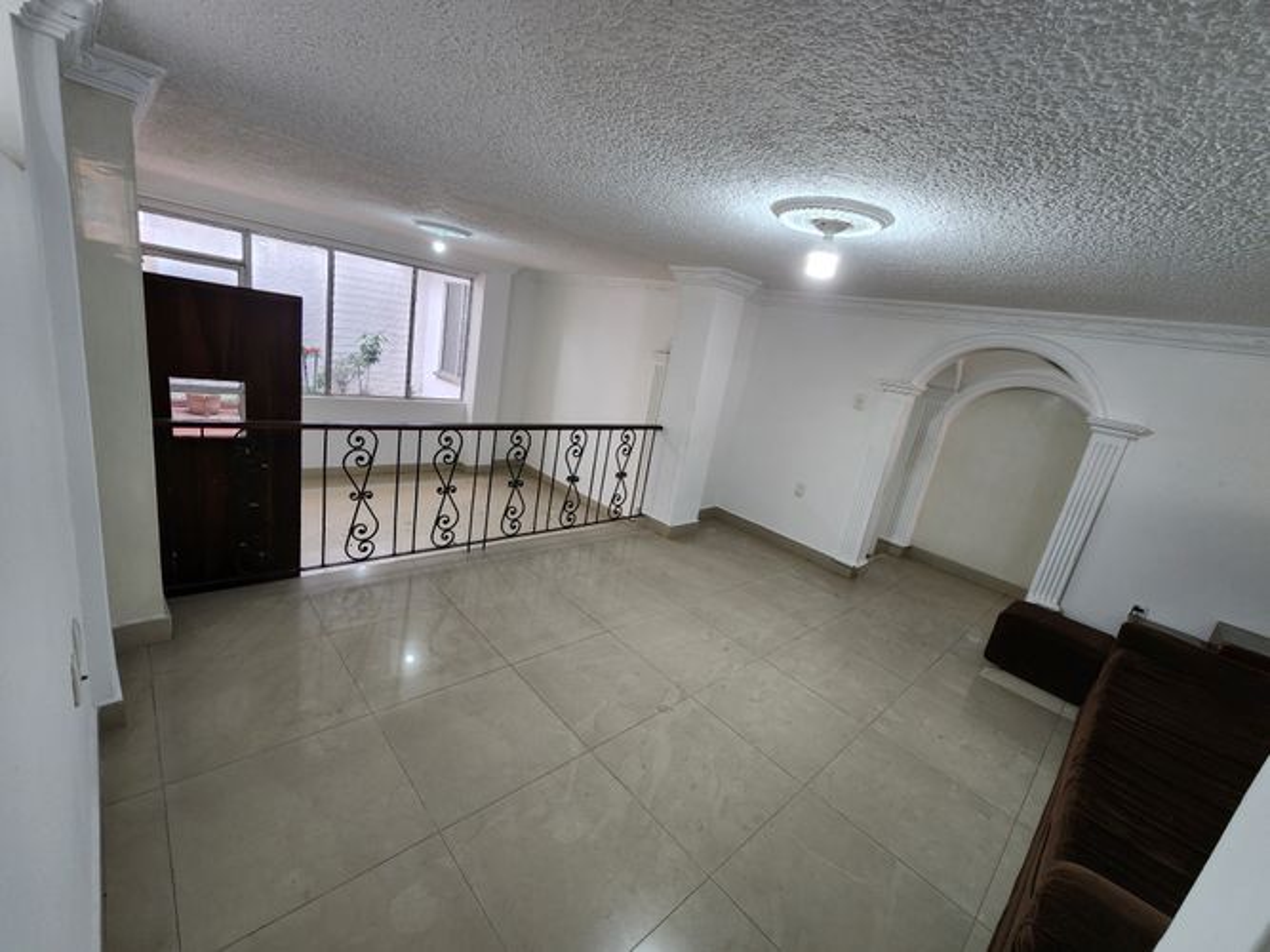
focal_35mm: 13
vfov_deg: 89.9
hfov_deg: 106.2
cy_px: 476
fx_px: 477
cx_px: 635
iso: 125
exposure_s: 1/60
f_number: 2.2
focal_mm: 2.2
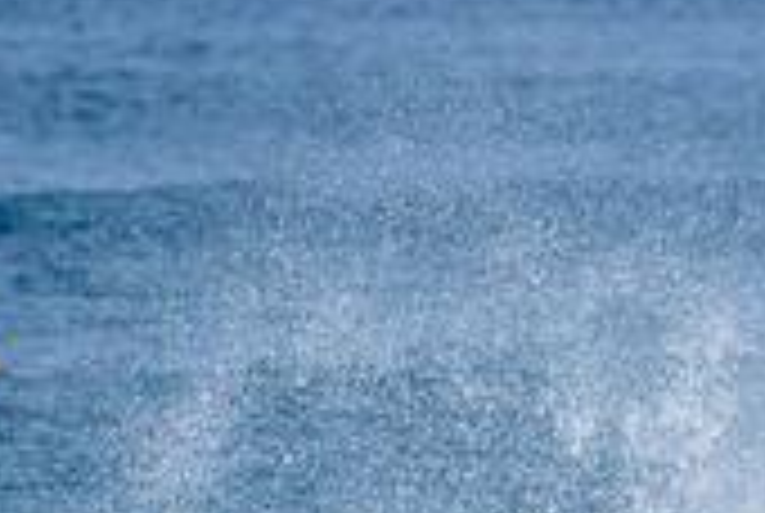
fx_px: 36273
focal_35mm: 1704
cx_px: 675
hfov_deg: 1.2
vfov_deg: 0.8
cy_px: 727
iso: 250
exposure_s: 1/2500
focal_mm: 500
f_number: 6.3
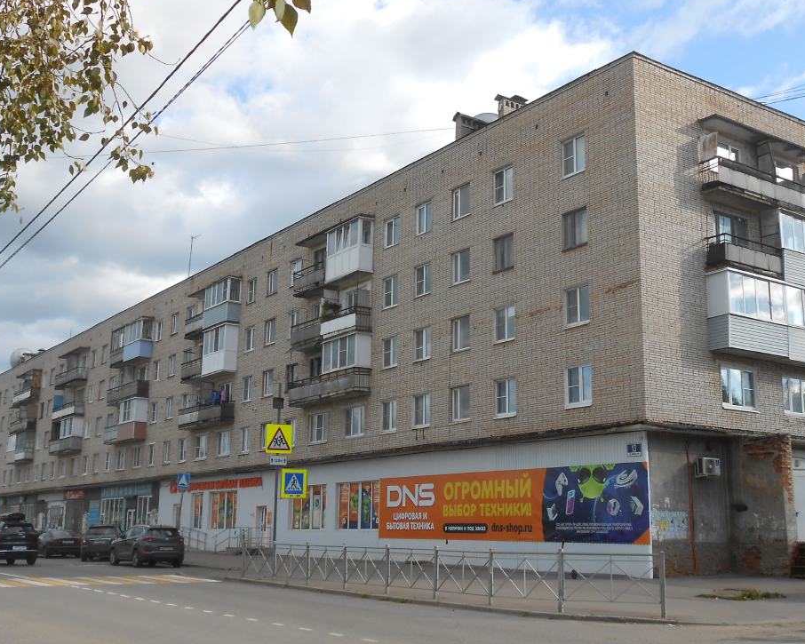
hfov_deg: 43.8
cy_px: 310
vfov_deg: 35.7
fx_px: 1001
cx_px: 427
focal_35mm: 42
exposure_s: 1/400
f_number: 3.8
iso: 80
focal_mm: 5.3
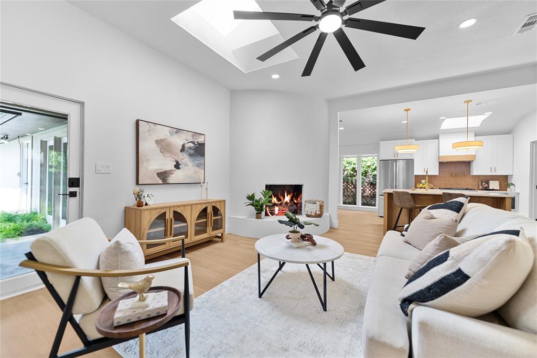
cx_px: 268
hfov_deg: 104.3
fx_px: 209
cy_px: 179
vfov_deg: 81.2
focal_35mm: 14
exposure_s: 1/60
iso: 100
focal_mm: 14
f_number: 2.8
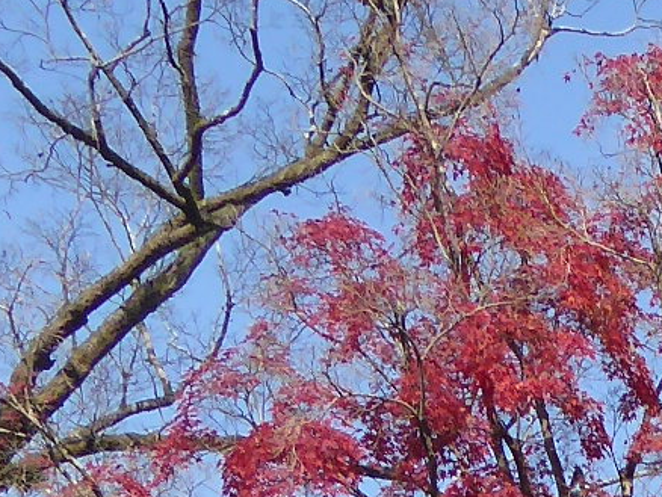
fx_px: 2794
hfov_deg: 12.3
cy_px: 1361
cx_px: 1205
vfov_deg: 8.8
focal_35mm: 146
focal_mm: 4.3
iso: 100
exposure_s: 1/800
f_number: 3.3
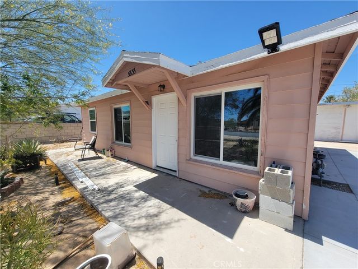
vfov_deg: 89.9
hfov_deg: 106.2
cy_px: 134
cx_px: 179
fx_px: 134
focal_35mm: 13
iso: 50
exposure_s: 1/1354
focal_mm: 2.2
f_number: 2.2
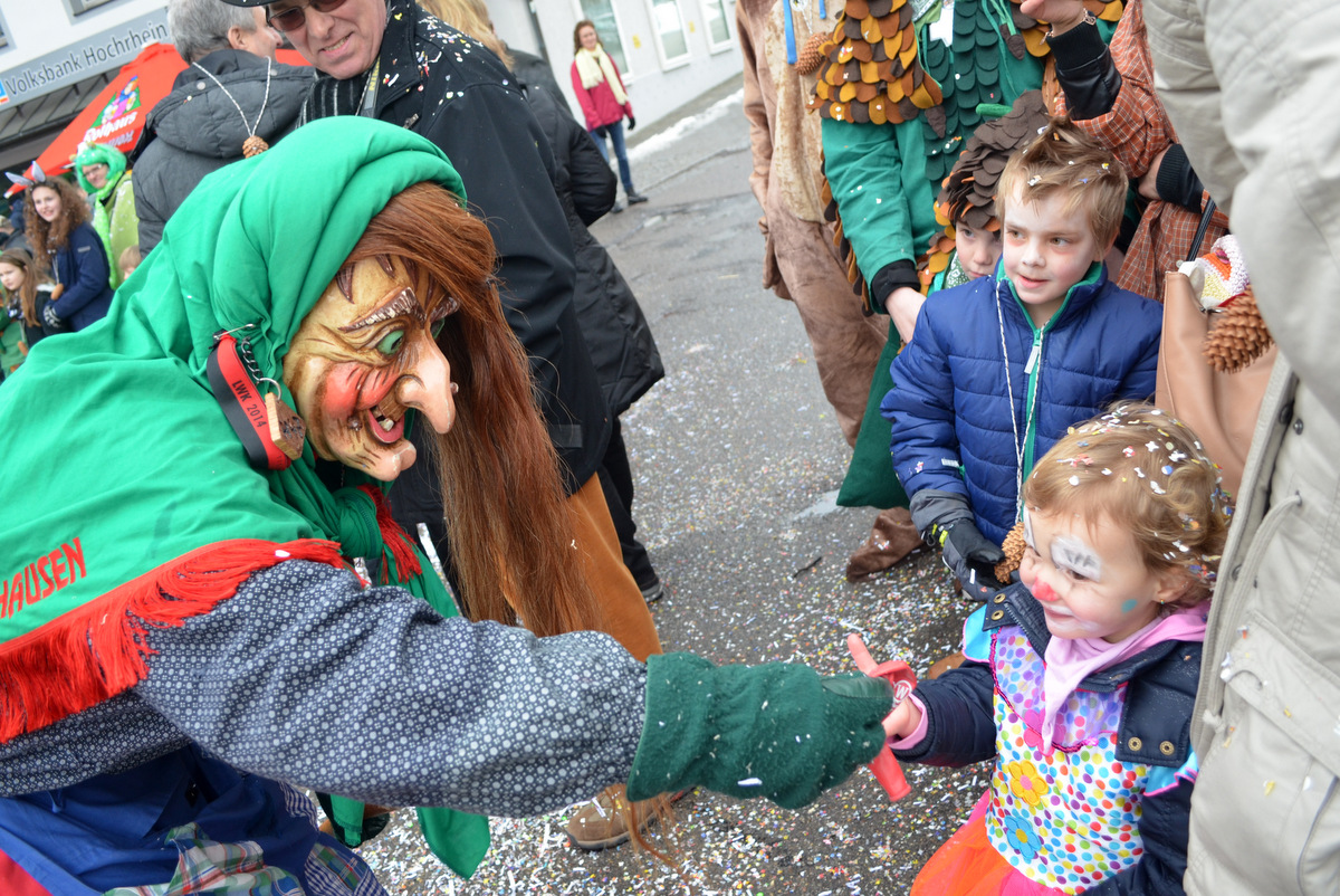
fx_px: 1006
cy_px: 448
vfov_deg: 48.0
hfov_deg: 67.3
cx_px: 670
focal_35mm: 27
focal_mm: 18
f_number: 4
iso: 400
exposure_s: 1/60
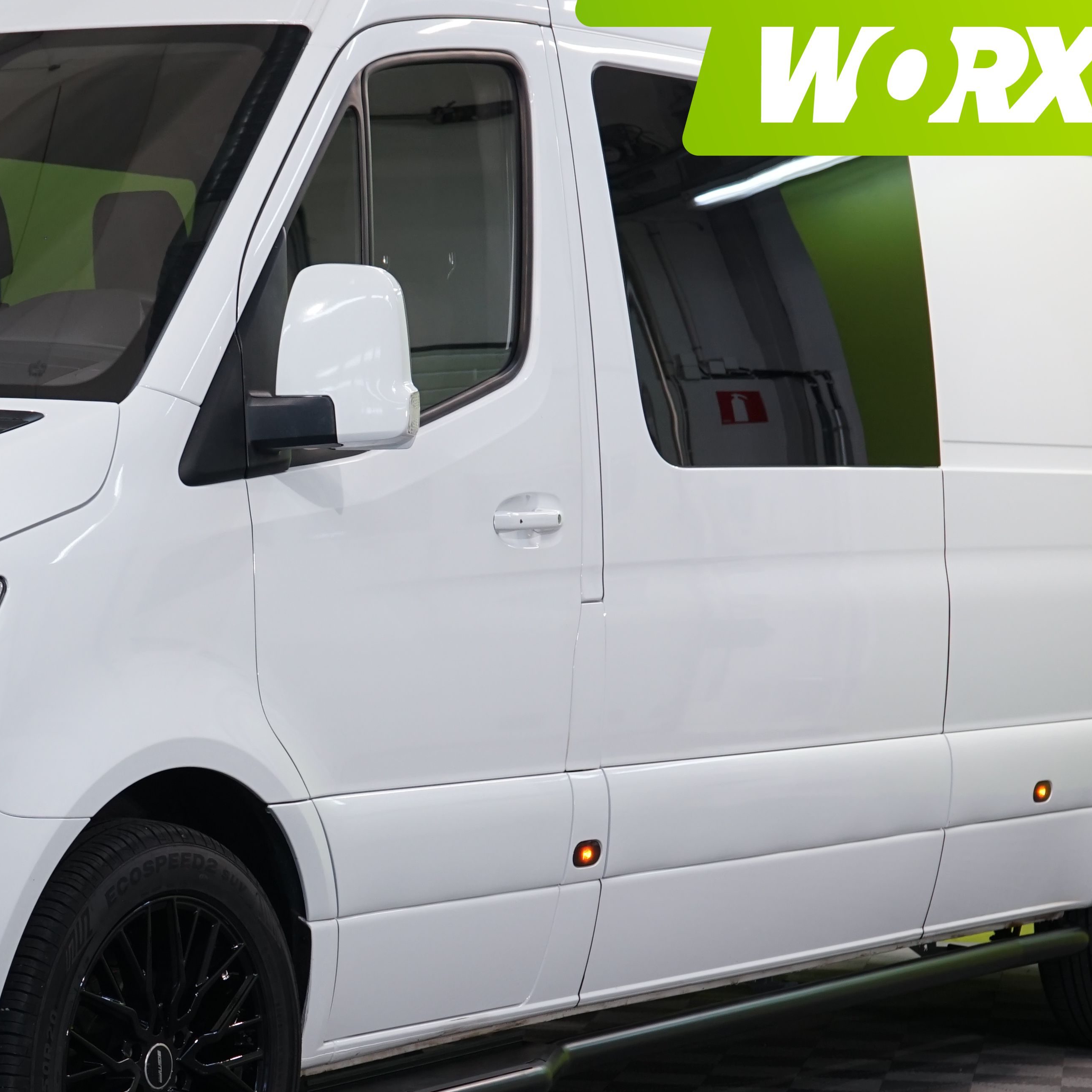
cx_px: 209
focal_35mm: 110
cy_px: 584
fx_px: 3926
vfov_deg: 15.8
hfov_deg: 15.7
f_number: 5.6
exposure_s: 1/30
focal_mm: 56
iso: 500
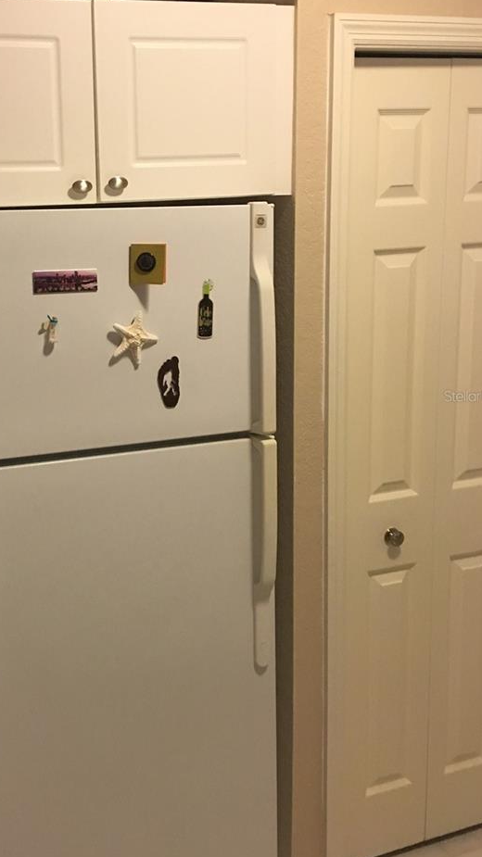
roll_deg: +2.9
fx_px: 932
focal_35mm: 41
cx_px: 93
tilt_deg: -10.0
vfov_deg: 49.4
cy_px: 396
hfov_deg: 28.4
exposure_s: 1/10
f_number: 2.2
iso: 80
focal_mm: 4.15
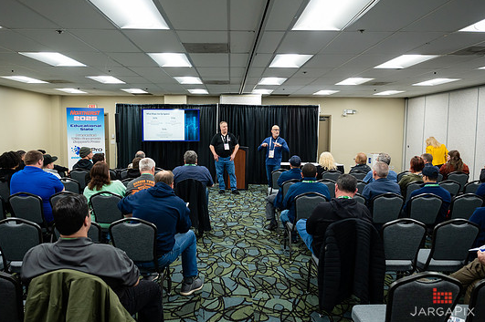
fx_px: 377
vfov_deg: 46.3
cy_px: 160
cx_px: 233
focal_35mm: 28
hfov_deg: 65.5
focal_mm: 25.5
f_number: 4
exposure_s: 1/200
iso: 2000
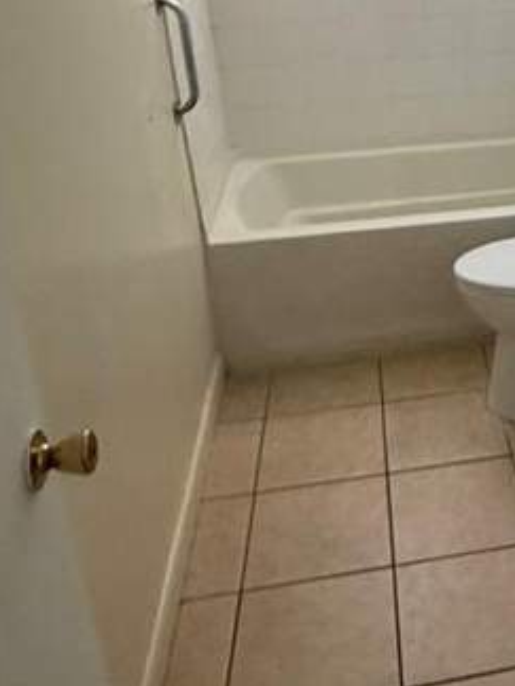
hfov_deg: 28.5
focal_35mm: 46
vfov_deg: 40.1
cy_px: 176
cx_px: 570
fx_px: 912
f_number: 2.2
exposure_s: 1/60
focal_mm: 2.22
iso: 400
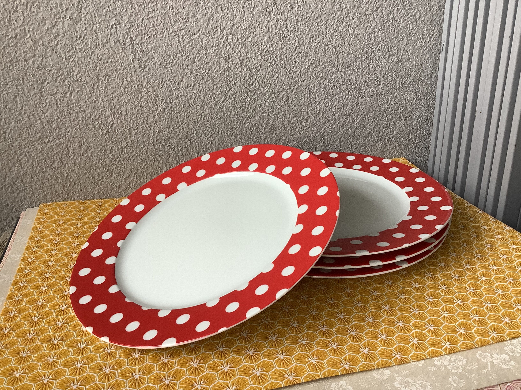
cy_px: 195
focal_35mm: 31
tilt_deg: -23.8
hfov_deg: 58.4
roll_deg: +0.8
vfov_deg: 45.4
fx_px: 467
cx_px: 260
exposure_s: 1/60
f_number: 2.4
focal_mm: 3.3
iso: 125
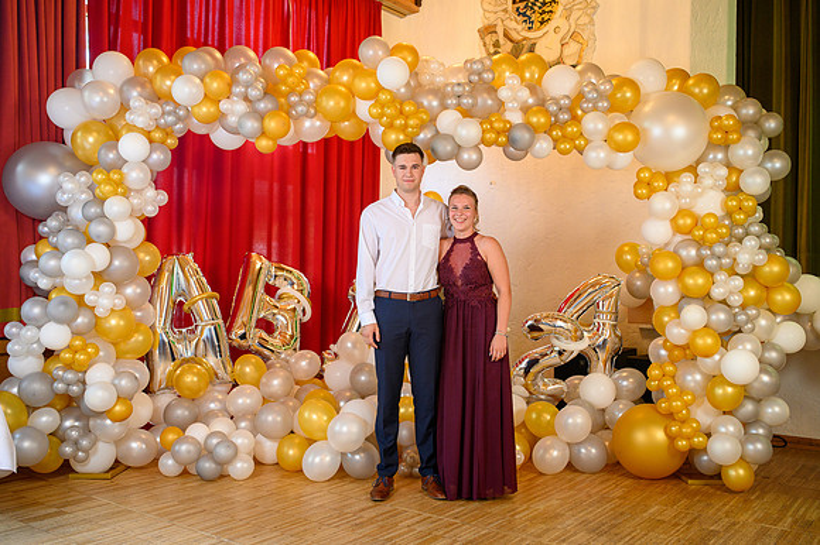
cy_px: 272
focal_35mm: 35
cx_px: 410
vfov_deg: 37.8
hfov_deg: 54.5
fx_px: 797
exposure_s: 1/100
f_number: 3.5
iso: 1250
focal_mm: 35
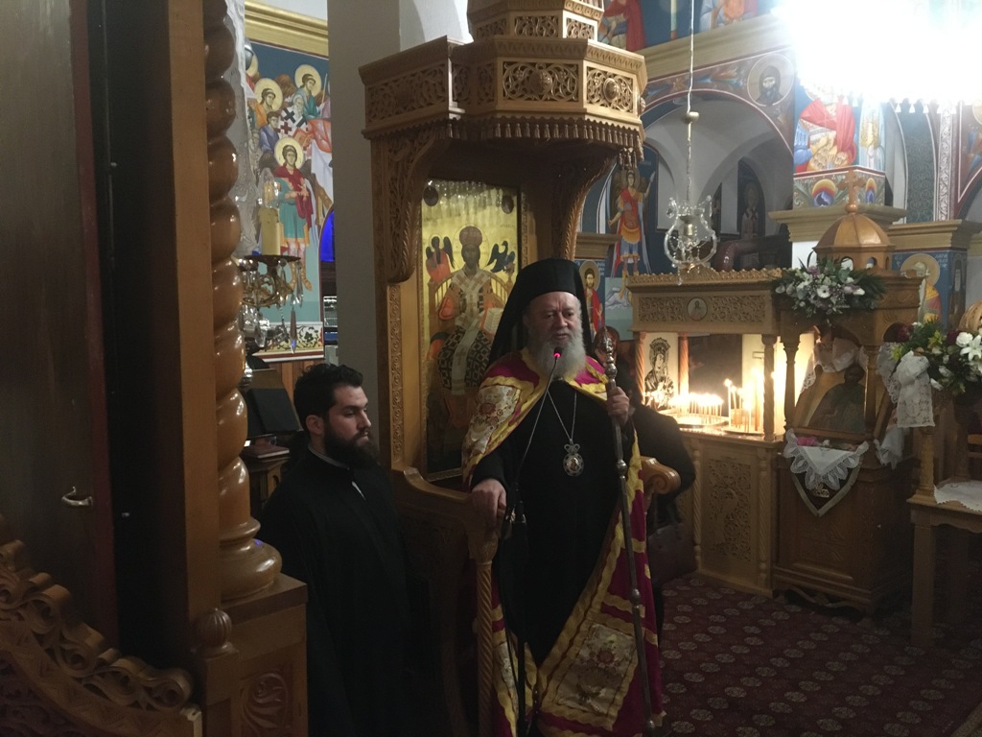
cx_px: 491
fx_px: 823
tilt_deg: -3.7
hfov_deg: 61.7
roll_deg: +0.5
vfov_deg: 48.2
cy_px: 368
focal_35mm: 29
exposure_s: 1/17
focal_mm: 4.15
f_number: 2.2
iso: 320
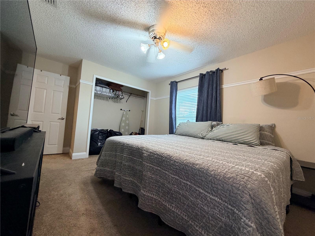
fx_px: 127
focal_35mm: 14
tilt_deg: +4.2
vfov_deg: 85.7
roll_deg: -3.1
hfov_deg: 102.1
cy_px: 118
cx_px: 158
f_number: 2.2
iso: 200
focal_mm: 2.22
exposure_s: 1/60
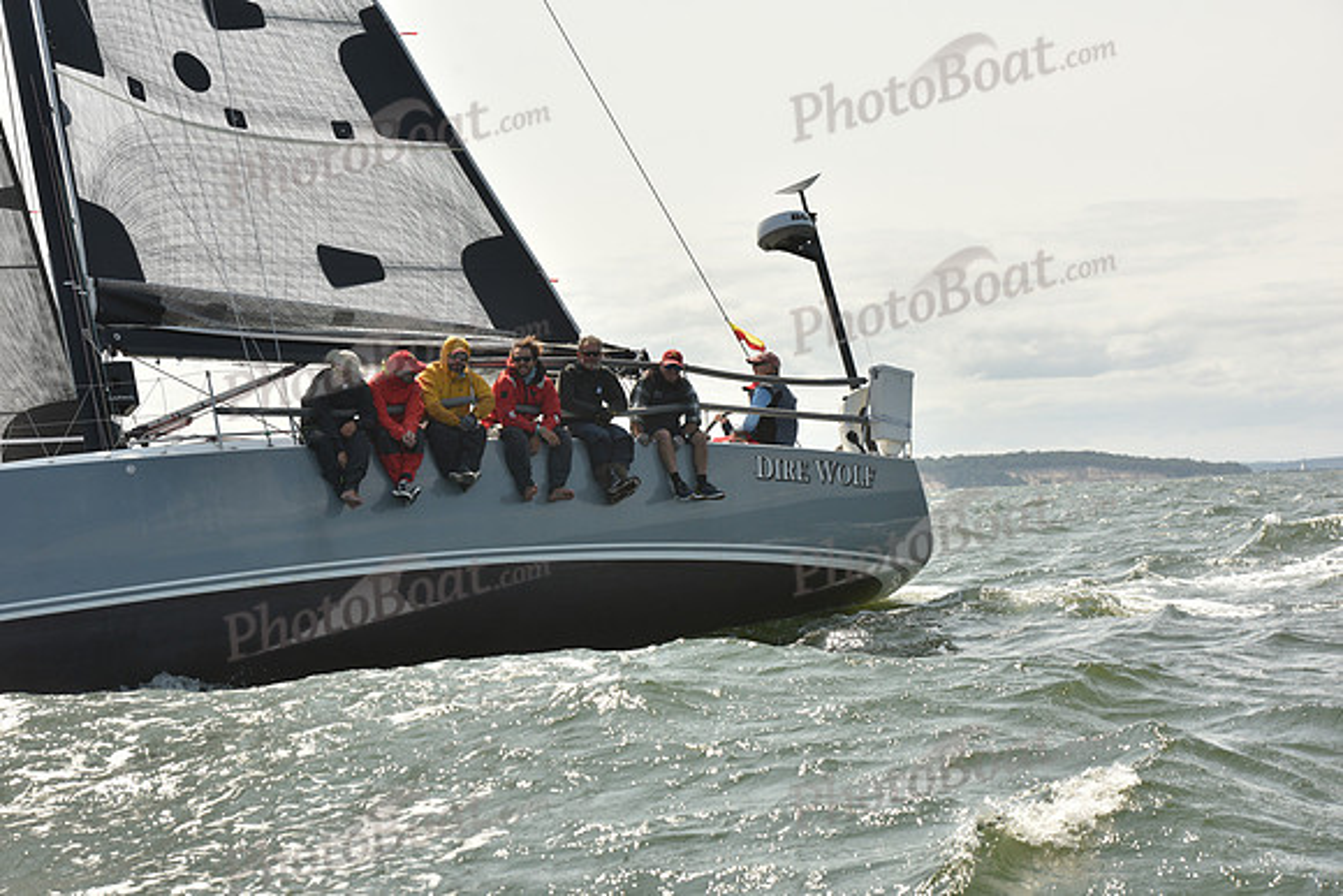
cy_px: 448
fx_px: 3545
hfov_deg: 21.5
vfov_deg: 14.4
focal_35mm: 95
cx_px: 672
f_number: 8
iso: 250
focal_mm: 95
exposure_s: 1/800
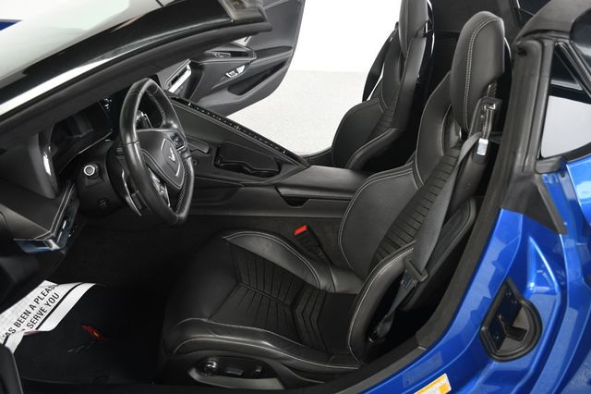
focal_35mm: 36
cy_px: 197
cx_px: 296
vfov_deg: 36.8
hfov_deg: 53.2
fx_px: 591
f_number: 4.5
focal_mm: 24
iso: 100
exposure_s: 1/160
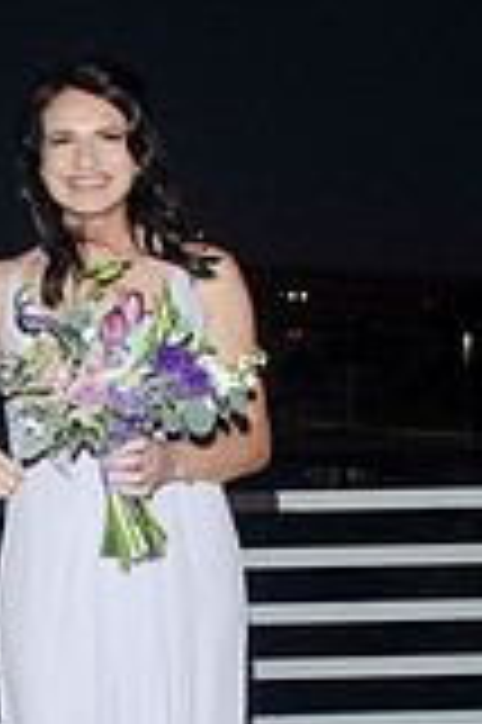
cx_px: -27
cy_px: 535
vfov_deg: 18.7
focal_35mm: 109
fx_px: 2194
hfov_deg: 12.4
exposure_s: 1/125
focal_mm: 26
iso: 800
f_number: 5.6
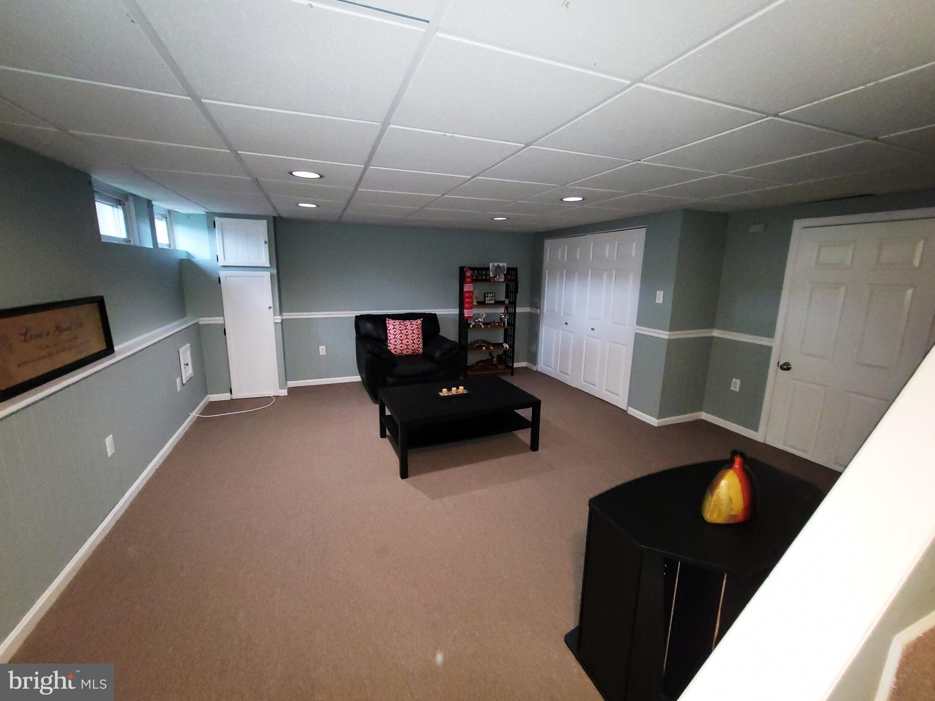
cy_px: 350
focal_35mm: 13
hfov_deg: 106.2
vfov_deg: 89.9
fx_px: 351
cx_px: 468
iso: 640
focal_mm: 2.2
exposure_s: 1/21
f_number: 2.2
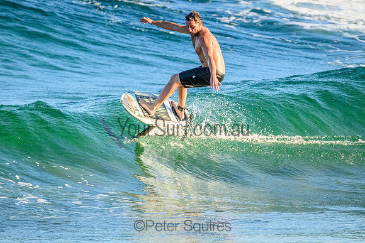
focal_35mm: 800
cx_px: 182
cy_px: 122
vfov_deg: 1.7
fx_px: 8113
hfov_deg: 2.6
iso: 5000
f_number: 11
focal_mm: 800
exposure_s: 1/2000
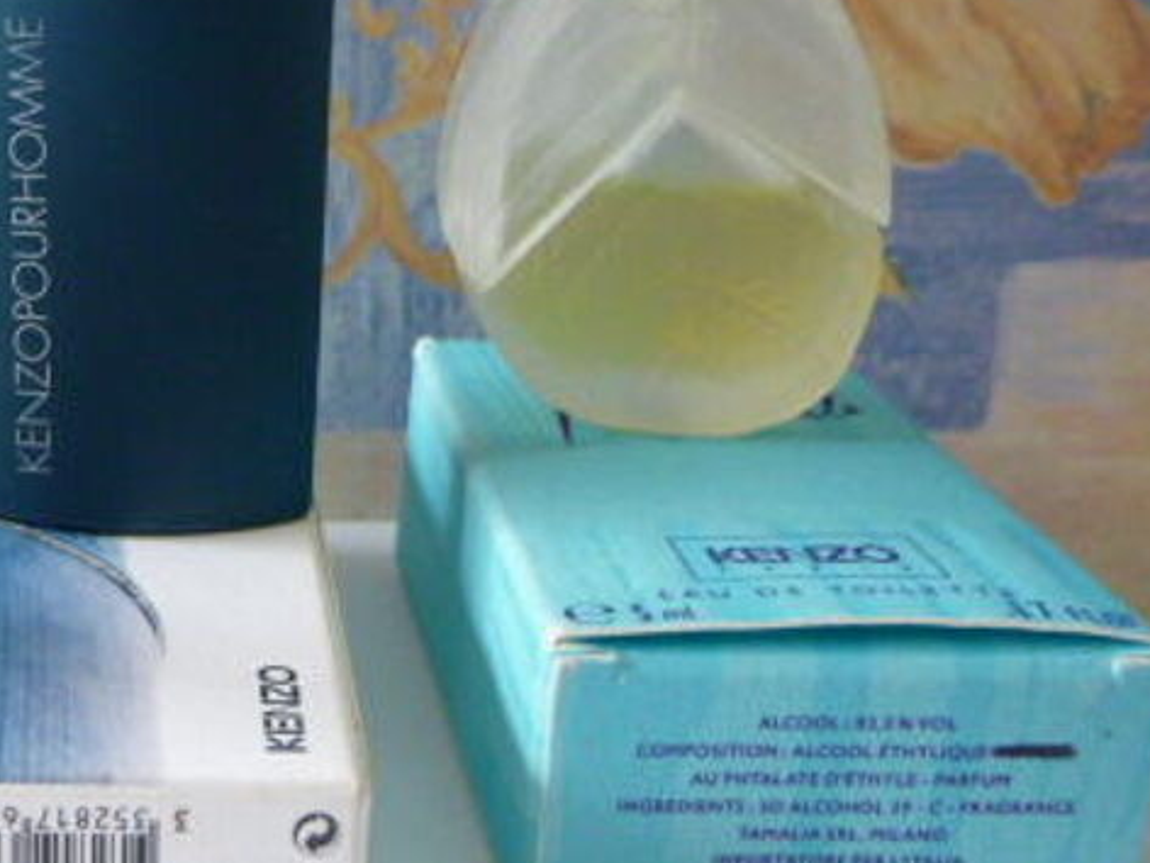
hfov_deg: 34.1
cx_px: 107
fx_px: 1761
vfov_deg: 27.4
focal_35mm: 53
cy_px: 293
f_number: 3.1
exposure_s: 1/10
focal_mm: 4.5
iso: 400
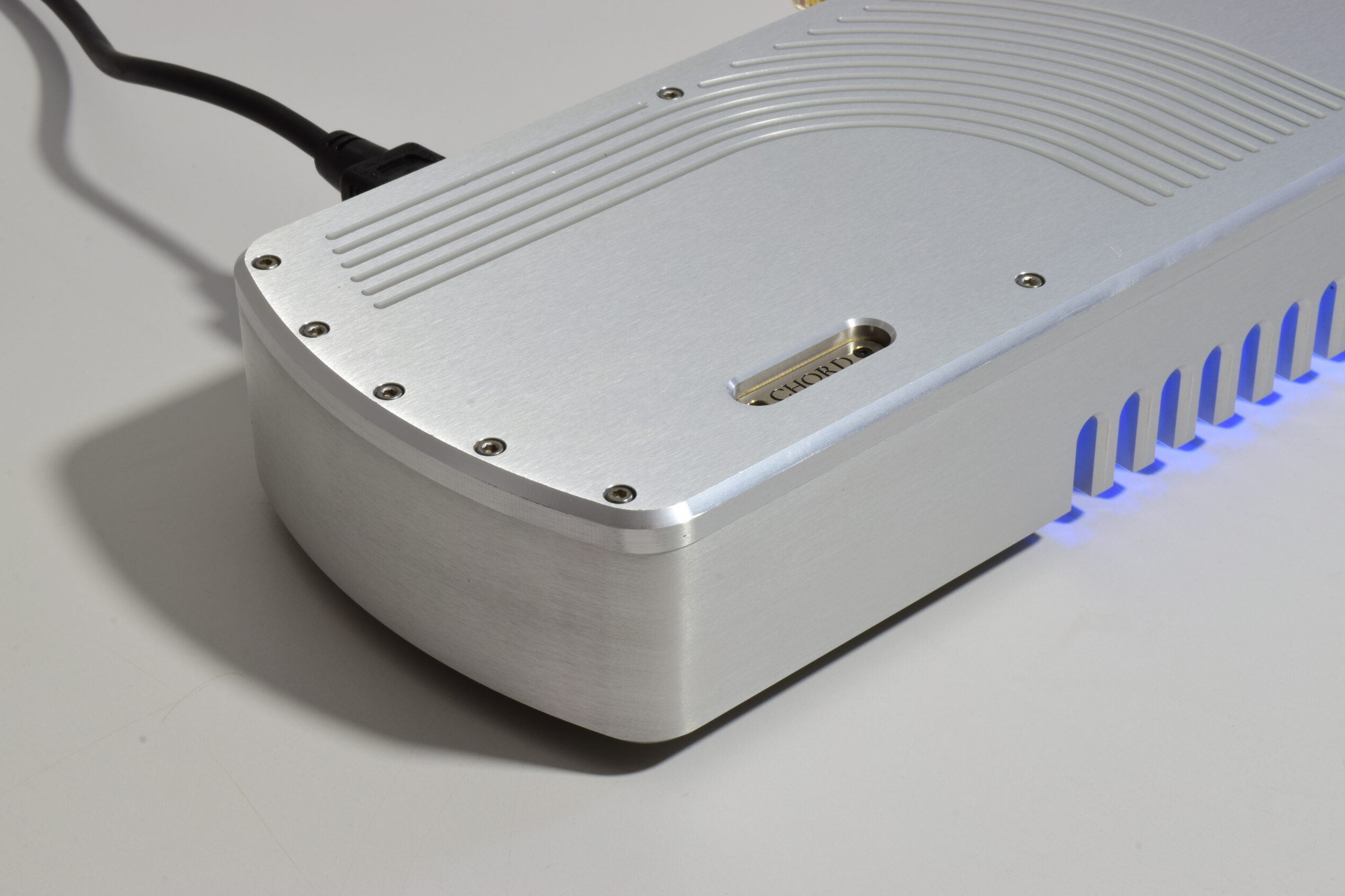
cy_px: 446
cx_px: 667
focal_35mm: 79
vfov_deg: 17.3
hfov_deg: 25.7
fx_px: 2951
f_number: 25
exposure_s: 2
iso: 100
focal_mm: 52
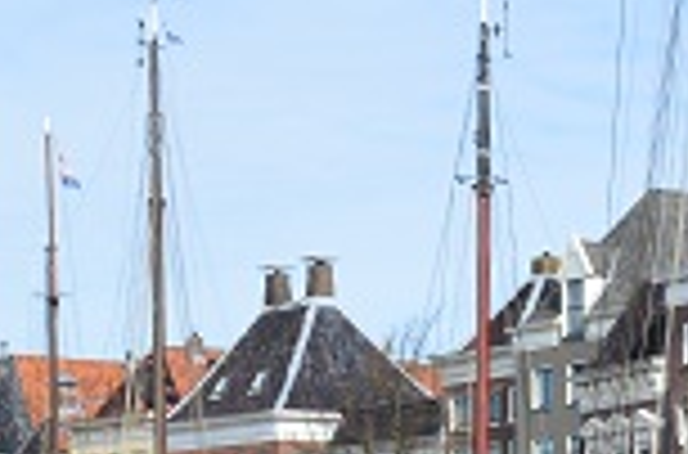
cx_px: 922
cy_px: 582
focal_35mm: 157
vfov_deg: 8.6
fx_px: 2991
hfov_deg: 12.7
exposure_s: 1/400
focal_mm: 20
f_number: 11
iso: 400
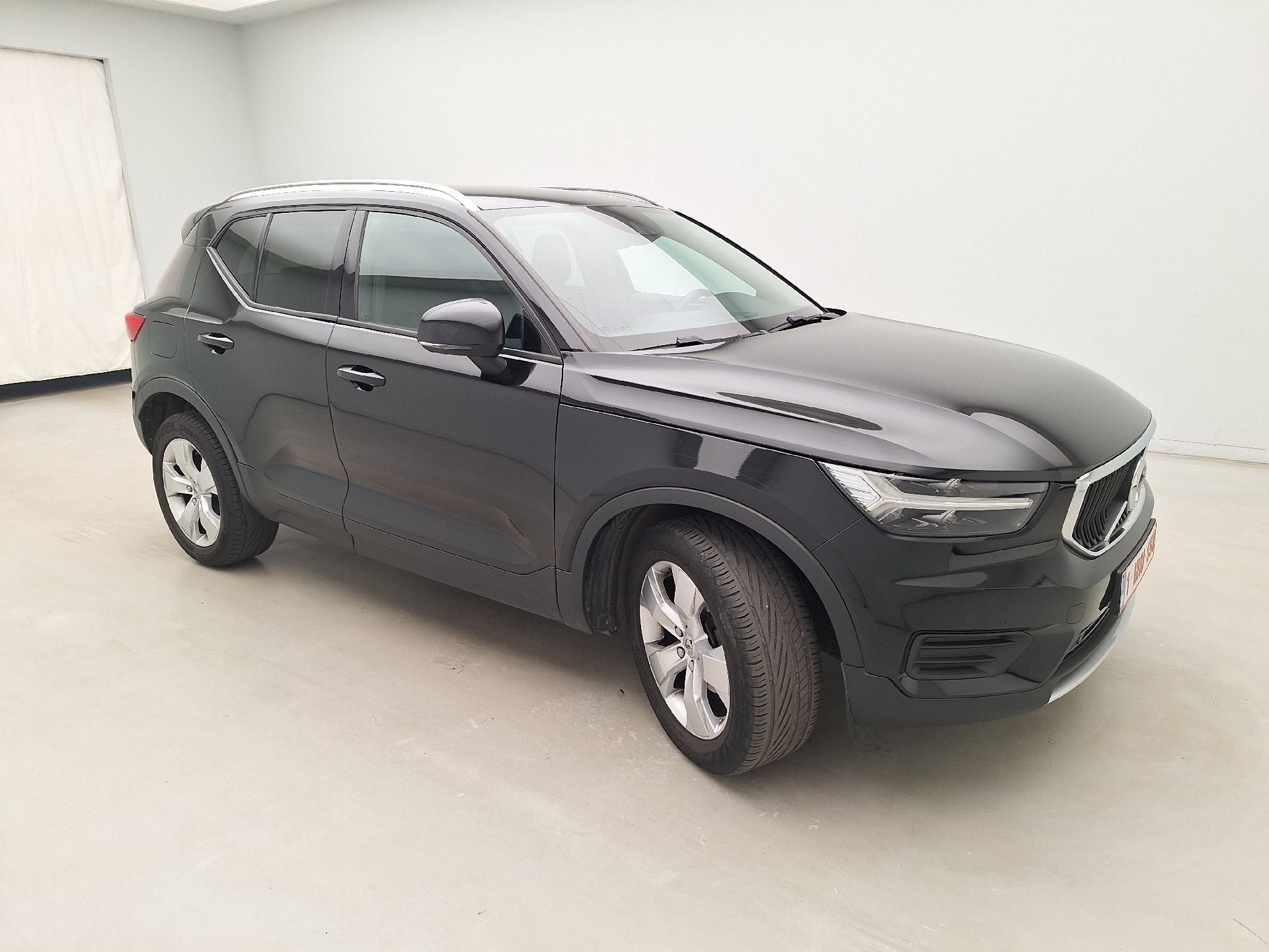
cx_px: 634
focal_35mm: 23
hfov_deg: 73.9
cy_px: 476
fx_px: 843
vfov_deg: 58.9
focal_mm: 5.54
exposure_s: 1/100
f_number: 1.8
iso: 64
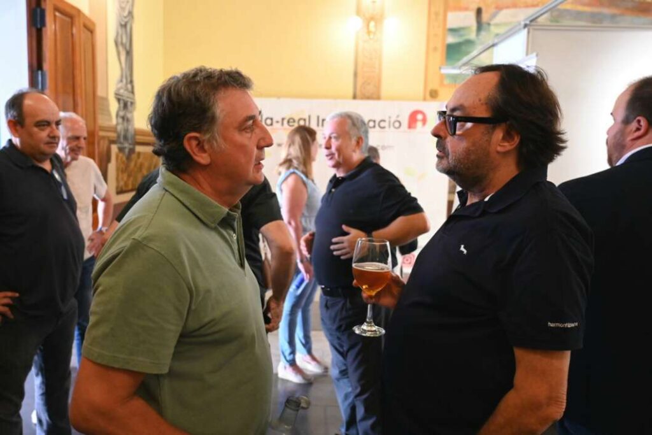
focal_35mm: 30
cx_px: 326
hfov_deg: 61.9
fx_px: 543
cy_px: 218
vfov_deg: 43.6
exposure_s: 1/250
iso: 6400
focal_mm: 30
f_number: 4
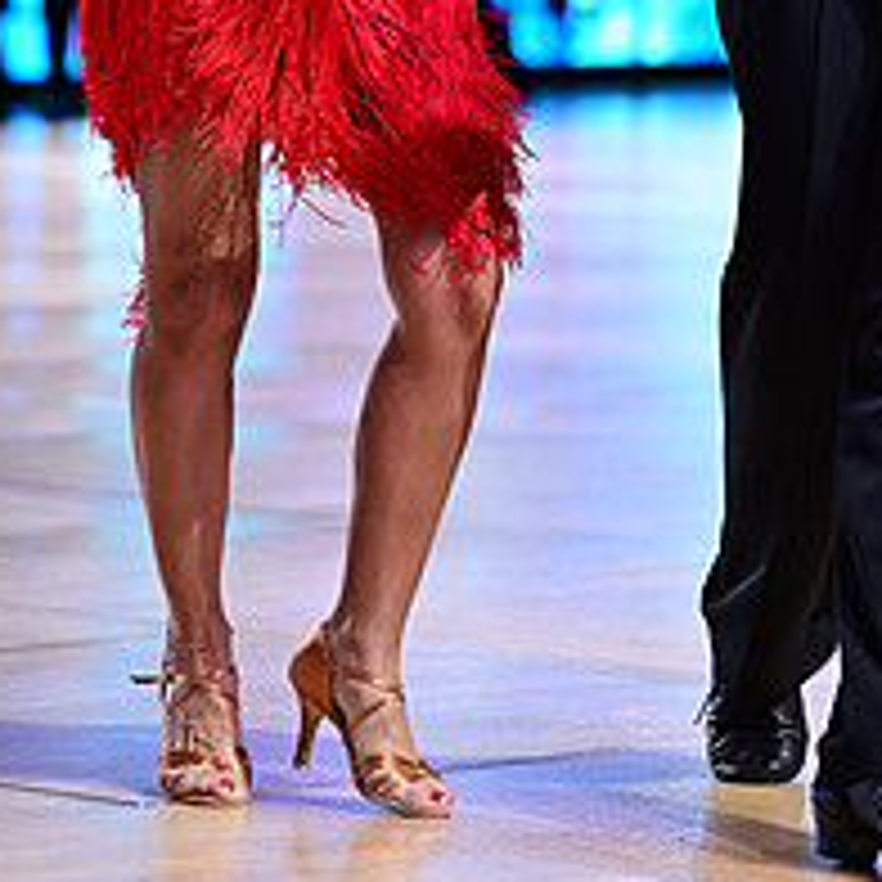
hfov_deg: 5.8
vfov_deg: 5.8
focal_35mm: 302
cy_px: -284
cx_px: 626
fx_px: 8706
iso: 1600
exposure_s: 1/500
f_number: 2.8
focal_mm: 120
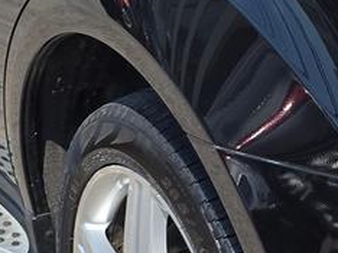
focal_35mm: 126
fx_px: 1229
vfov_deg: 11.6
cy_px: -10
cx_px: 491
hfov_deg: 14.7
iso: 80
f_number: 1.7
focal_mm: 6.3
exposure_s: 1/3717
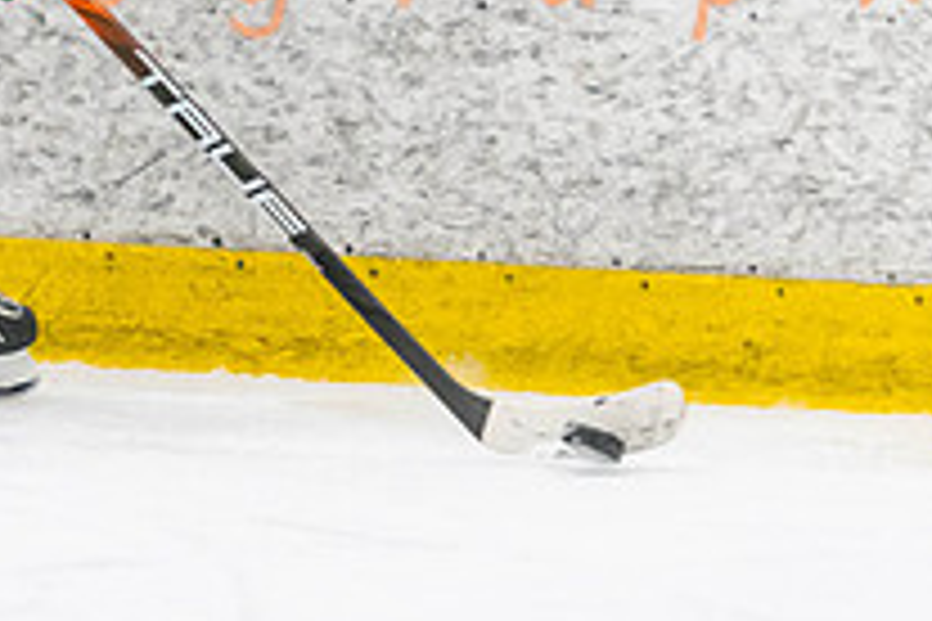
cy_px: -145
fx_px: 16050
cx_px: -36
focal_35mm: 620
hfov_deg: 3.3
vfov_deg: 2.2
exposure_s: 1/640
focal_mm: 150
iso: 1800
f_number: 2.8
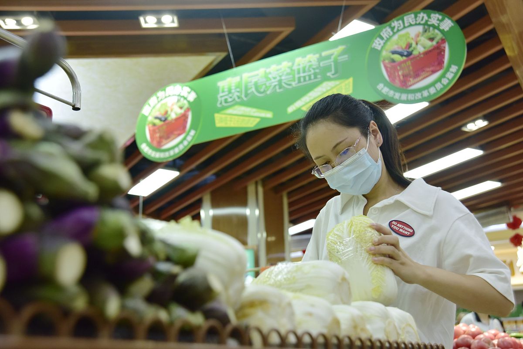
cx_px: 262
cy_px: 174
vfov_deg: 29.9
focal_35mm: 45
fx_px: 654
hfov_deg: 43.6
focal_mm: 45
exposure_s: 1/100
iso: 1250
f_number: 4.5
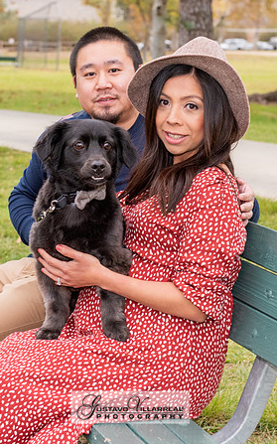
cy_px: 203
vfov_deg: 20.4
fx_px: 1233
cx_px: 111
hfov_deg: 12.8
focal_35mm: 102
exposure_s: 1/125
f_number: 5
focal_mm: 56
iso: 500
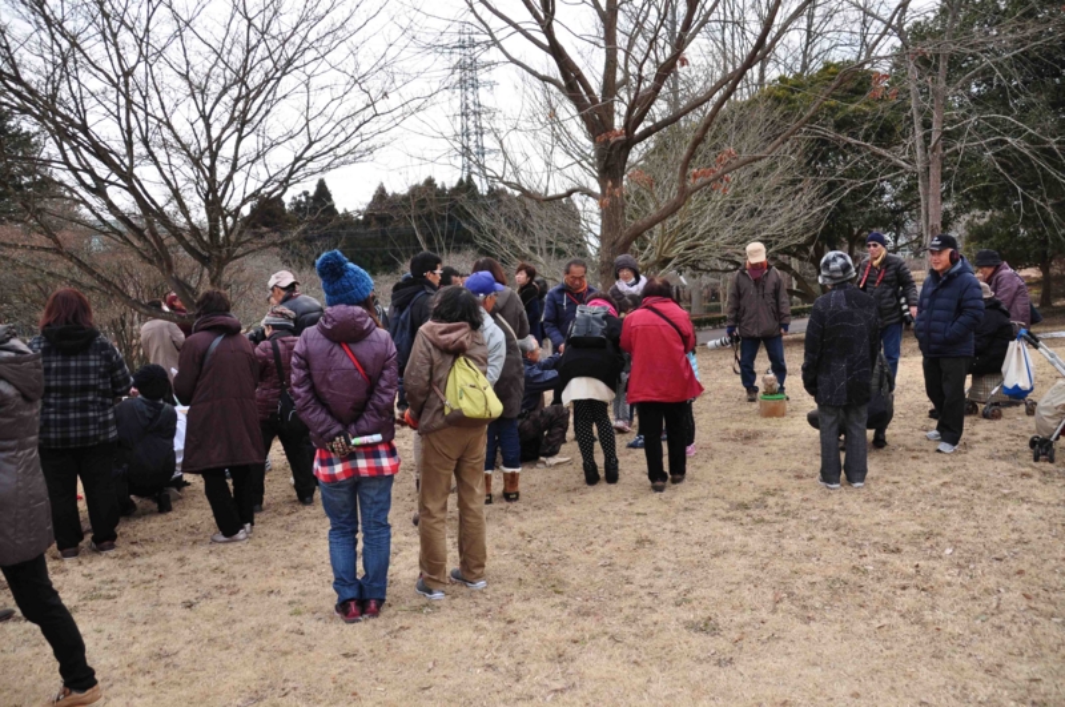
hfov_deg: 62.0
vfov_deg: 43.5
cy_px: 354
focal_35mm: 30
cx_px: 532
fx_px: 886
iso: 500
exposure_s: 1/2000
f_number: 3.5
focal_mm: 20
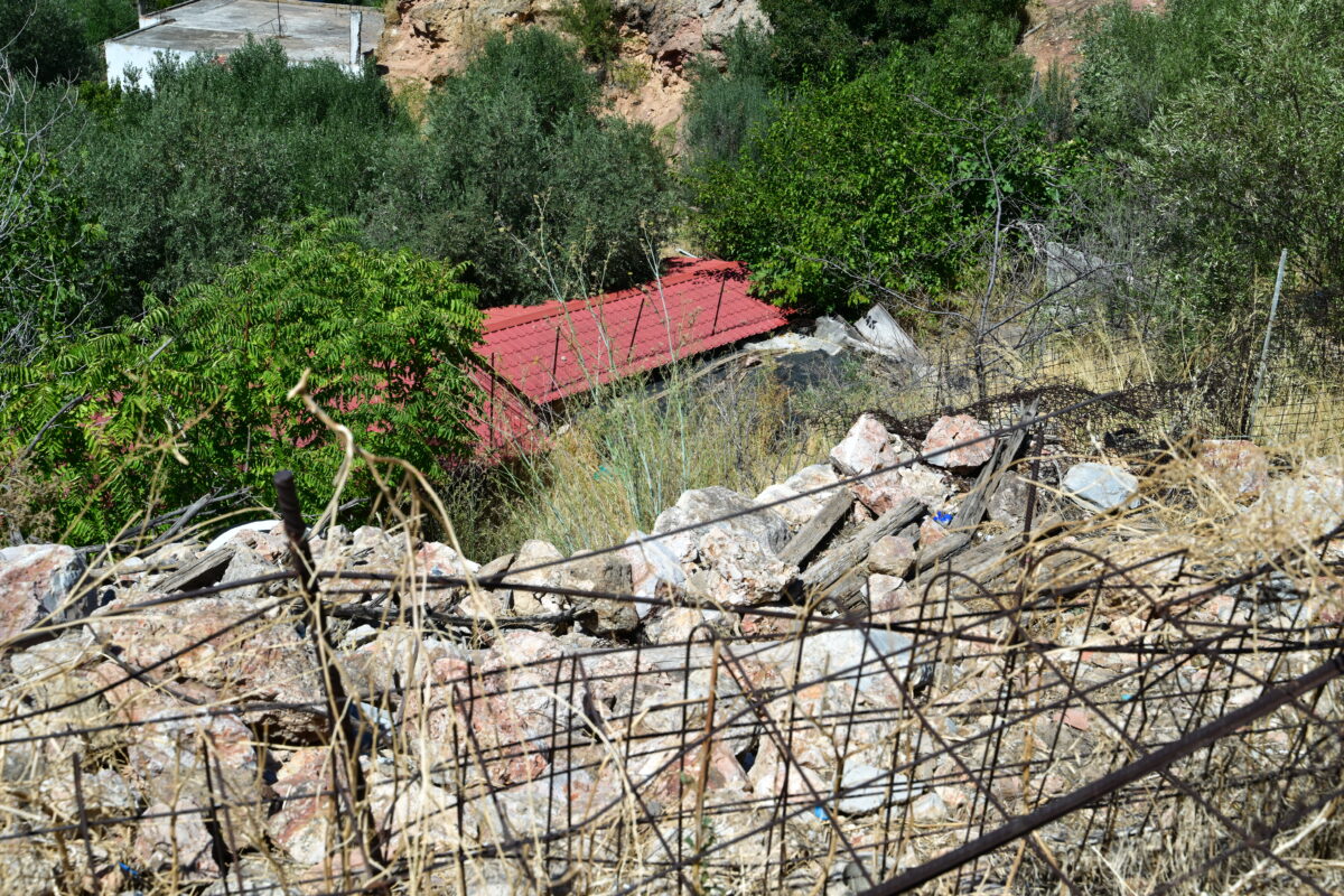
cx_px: 672
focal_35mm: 43
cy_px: 448
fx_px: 1605
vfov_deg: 31.2
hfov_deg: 45.4
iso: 200
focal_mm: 43
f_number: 9
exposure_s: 1/500
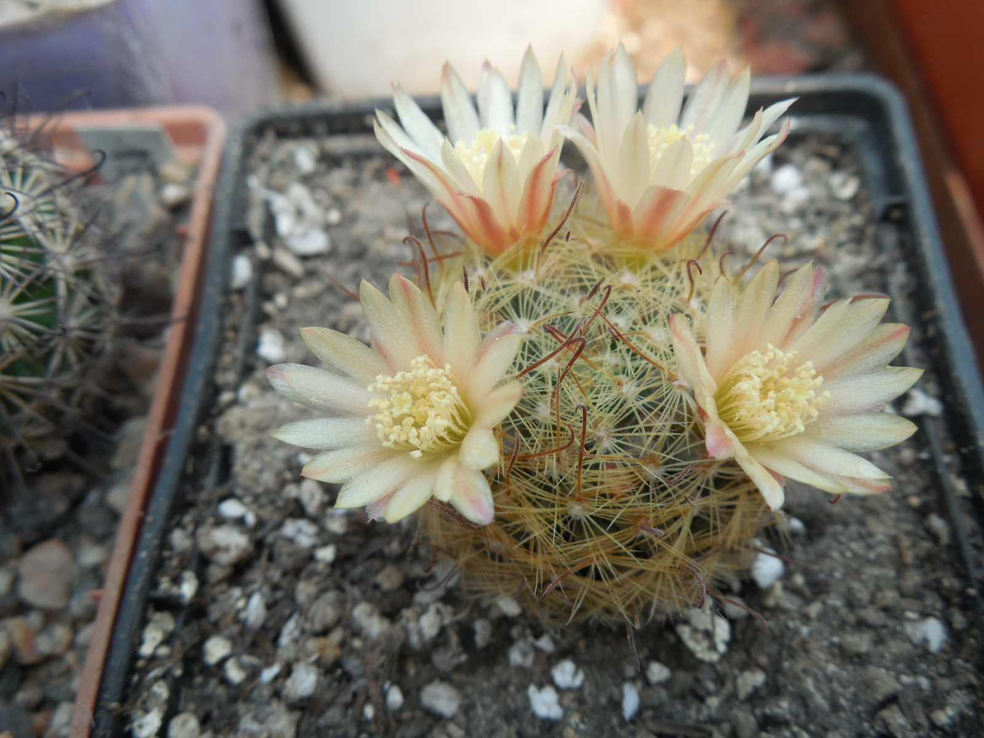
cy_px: 369
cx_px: 492
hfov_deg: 58.4
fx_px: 881
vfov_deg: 45.4
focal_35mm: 31
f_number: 3.6
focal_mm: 5.6
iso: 125
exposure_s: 1/160
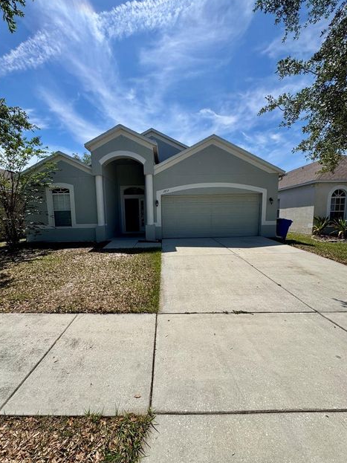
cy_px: 241
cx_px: 163
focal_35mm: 15
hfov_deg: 81.6
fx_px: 201
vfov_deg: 98.1
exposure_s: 1/2985
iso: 50
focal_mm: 2.22
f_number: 2.2
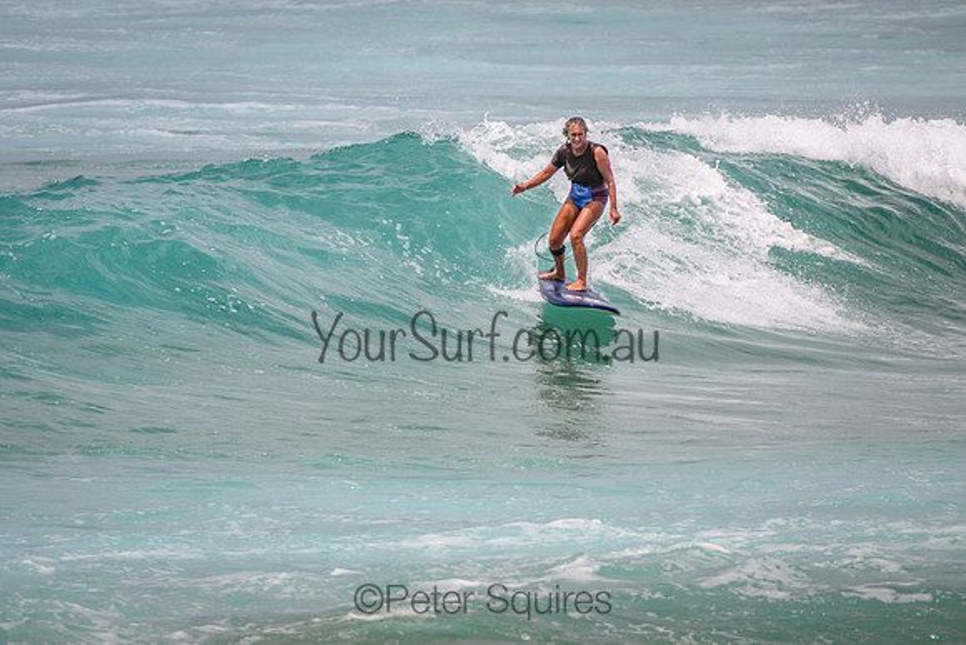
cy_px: 231
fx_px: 14743
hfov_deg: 3.8
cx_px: 476
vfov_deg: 2.5
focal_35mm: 549
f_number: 5.6
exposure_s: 1/2000
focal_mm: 400
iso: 140
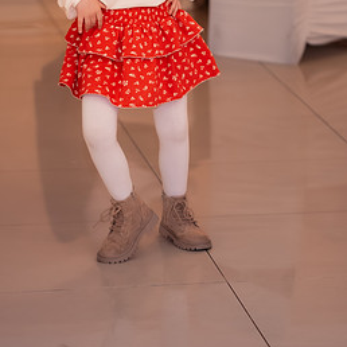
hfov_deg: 8.7
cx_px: 156
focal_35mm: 200
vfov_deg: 8.7
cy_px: 51
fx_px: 2268
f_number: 2.8
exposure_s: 1/250
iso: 2000
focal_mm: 90
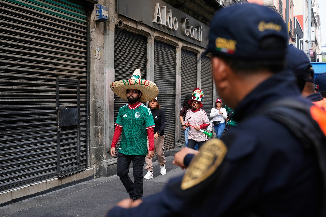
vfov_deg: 28.1
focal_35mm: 48
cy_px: 108
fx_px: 434
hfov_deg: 41.1
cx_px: 163
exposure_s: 1/500
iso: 160
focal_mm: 48
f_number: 4
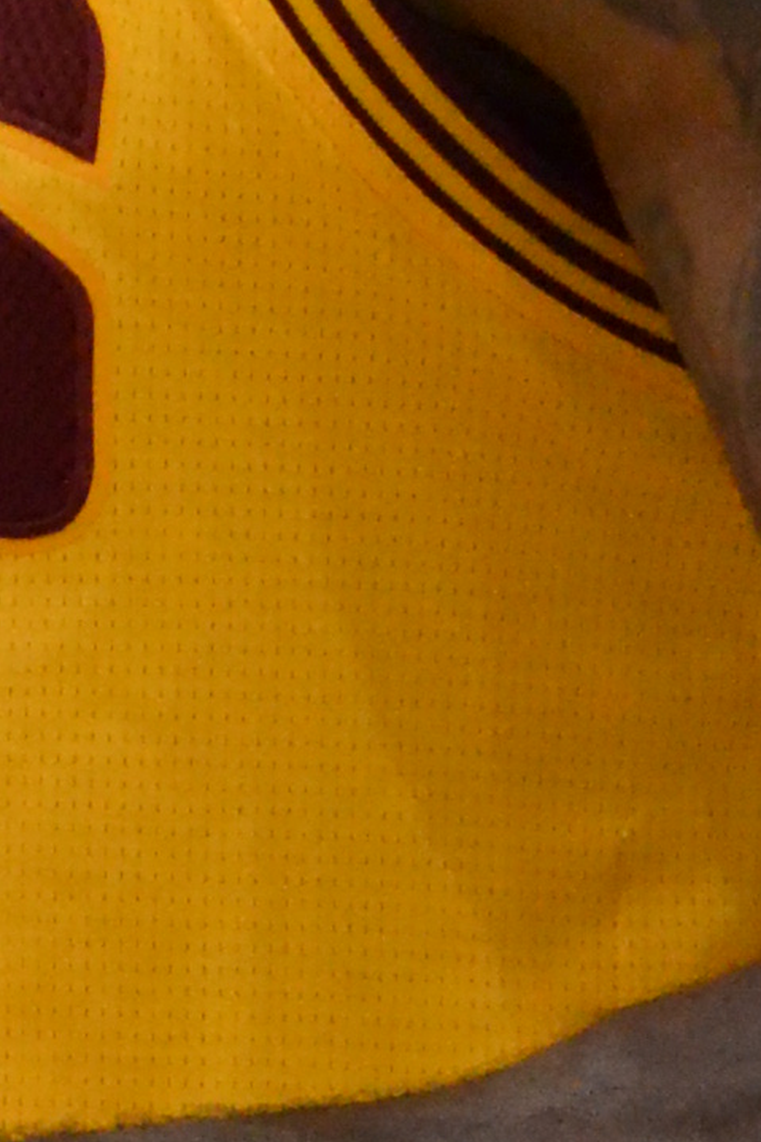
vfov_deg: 1.9
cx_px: -445
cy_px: 856
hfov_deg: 1.2
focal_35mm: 1115
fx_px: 35369
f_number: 4.8
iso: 3200
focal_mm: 116
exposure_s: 1/320
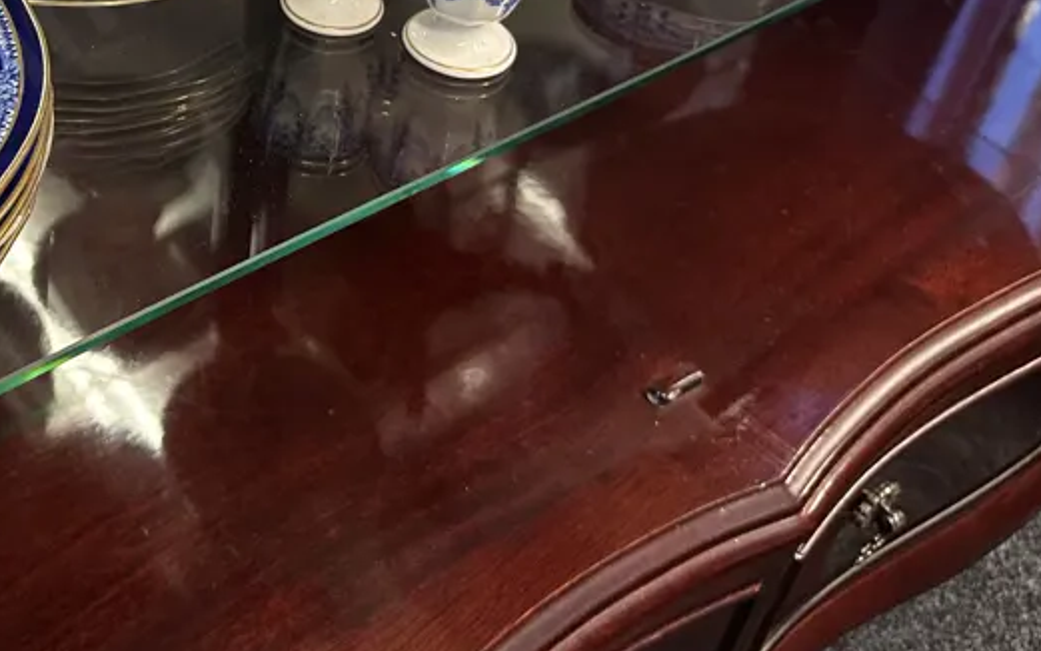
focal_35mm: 50
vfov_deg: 24.5
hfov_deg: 37.7
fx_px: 1419
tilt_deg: -35.5
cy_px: -16
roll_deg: -1.8
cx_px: 110
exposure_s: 1/50
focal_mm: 6.86
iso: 200
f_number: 1.78
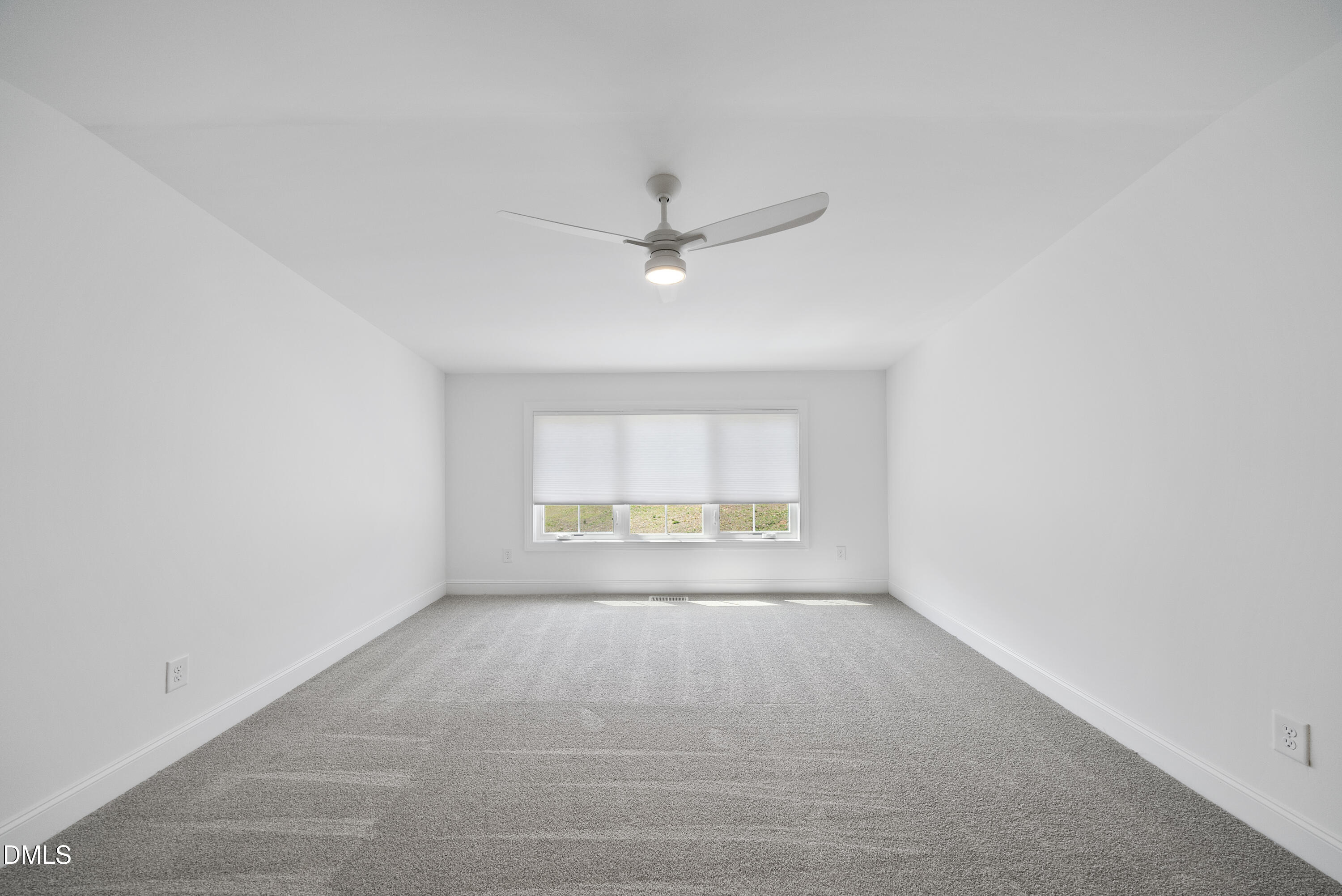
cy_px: 448
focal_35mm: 12
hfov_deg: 112.6
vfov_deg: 90.1
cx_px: 671
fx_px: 448
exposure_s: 1/30
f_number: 7.1
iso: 800
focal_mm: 12
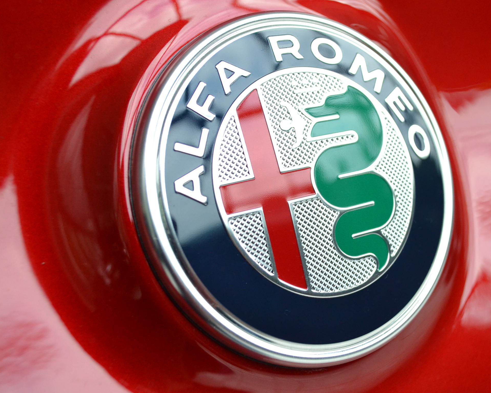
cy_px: 197
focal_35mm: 51
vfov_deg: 29.7
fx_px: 741
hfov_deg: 36.6
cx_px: 287
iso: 1600
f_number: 4.5
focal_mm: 30
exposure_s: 1/640
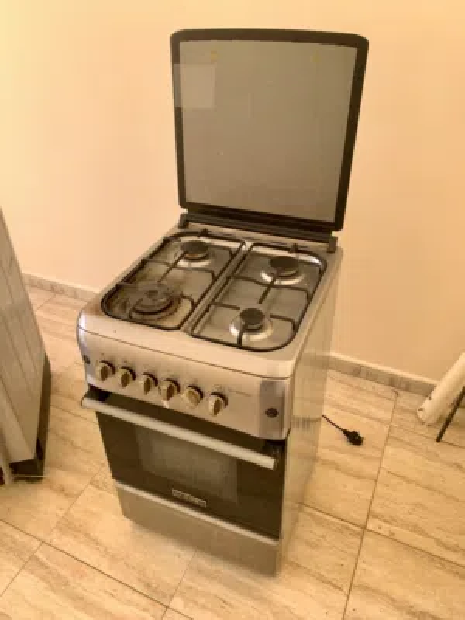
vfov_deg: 67.3
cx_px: 232
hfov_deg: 53.1
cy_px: 310
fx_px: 466
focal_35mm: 26
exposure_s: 1/60
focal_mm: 4.25
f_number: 1.8
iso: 320
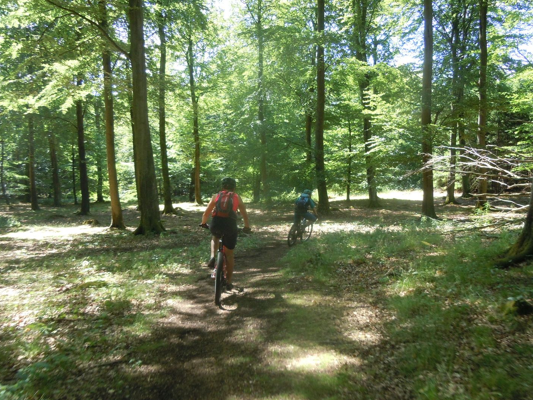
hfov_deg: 54.0
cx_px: 273
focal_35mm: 34
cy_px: 208
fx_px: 524
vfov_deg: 41.8
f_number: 3.5
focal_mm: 5.4
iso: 200
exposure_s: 1/125
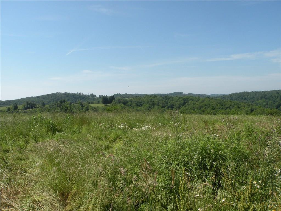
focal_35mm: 27
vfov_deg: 51.4
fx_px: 219
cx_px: 140
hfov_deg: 65.3
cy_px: 106
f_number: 6.3
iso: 64
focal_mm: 4.7
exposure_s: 1/255
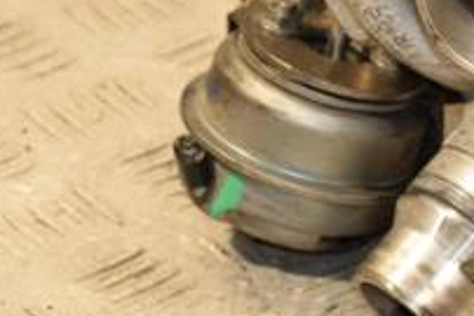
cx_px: 481
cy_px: -84
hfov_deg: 7.0
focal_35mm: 294
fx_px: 3874
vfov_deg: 4.7
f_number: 5.3
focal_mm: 66
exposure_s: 1/160
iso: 800
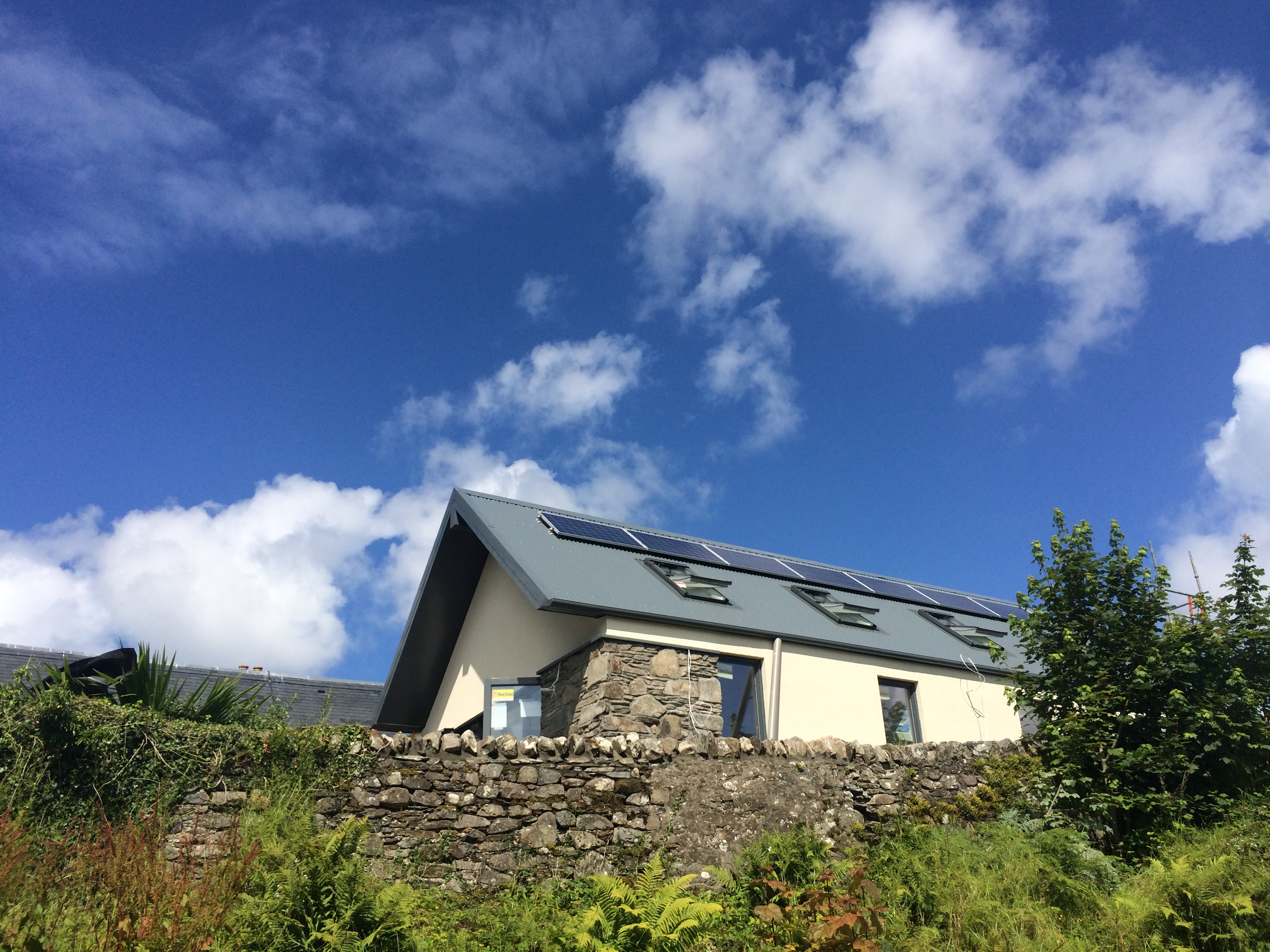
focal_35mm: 30
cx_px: 635
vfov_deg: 46.8
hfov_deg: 60.0
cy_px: 476
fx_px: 1101
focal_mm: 4.12
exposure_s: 1/3165
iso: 40
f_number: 2.2
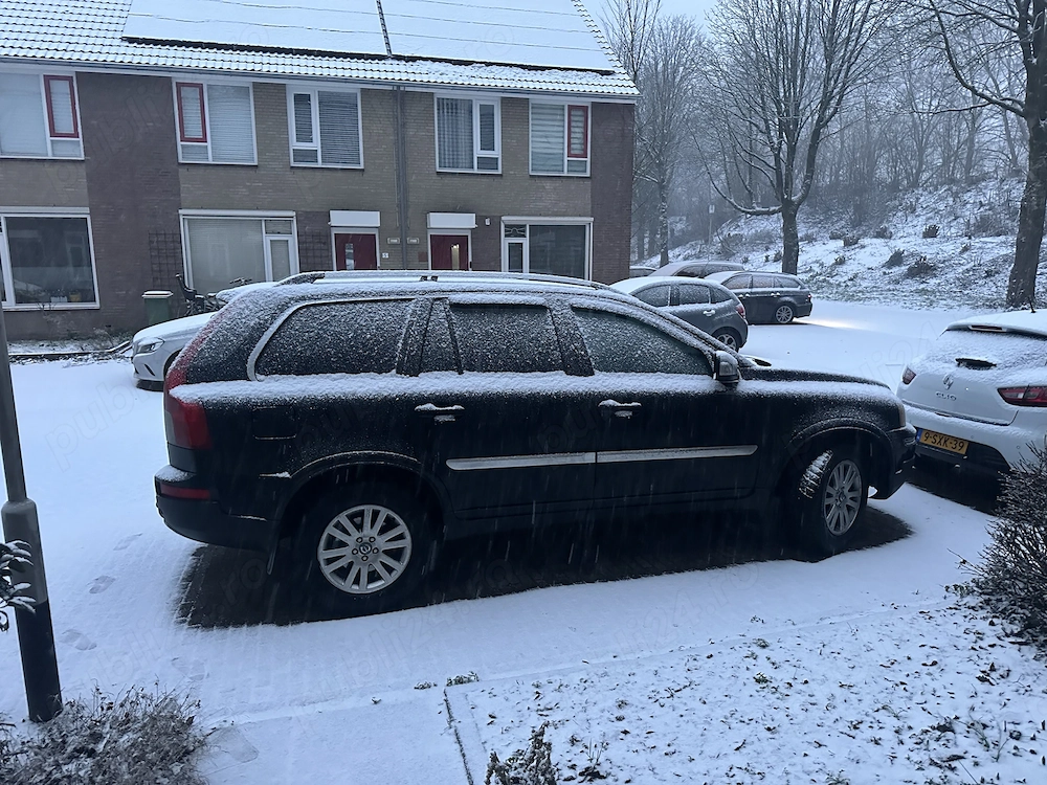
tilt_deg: -8.4
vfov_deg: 56.8
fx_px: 726
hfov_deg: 71.6
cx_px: 524
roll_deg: +0.2
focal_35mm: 24
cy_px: 392
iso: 1000
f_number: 1.78
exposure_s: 1/40
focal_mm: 6.86
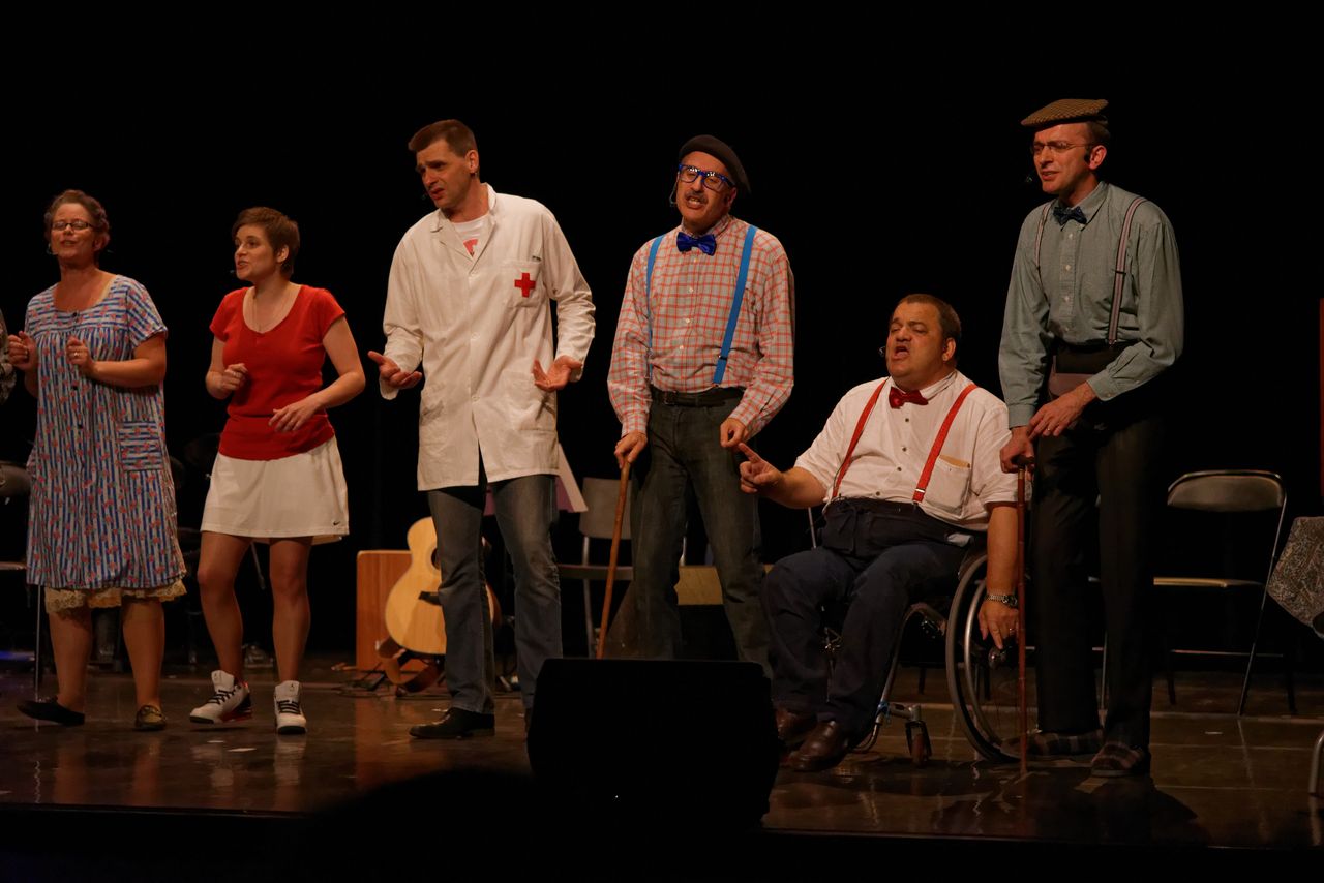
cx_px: 662
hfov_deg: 19.5
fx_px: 3862
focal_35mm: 105
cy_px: 442
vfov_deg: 13.0
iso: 3200
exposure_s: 1/1000
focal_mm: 105
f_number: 4
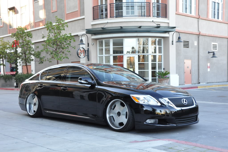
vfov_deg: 28.9
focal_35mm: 46
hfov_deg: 42.4
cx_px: 114
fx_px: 294
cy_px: 76
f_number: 7.1
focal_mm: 31
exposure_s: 1/160
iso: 1000
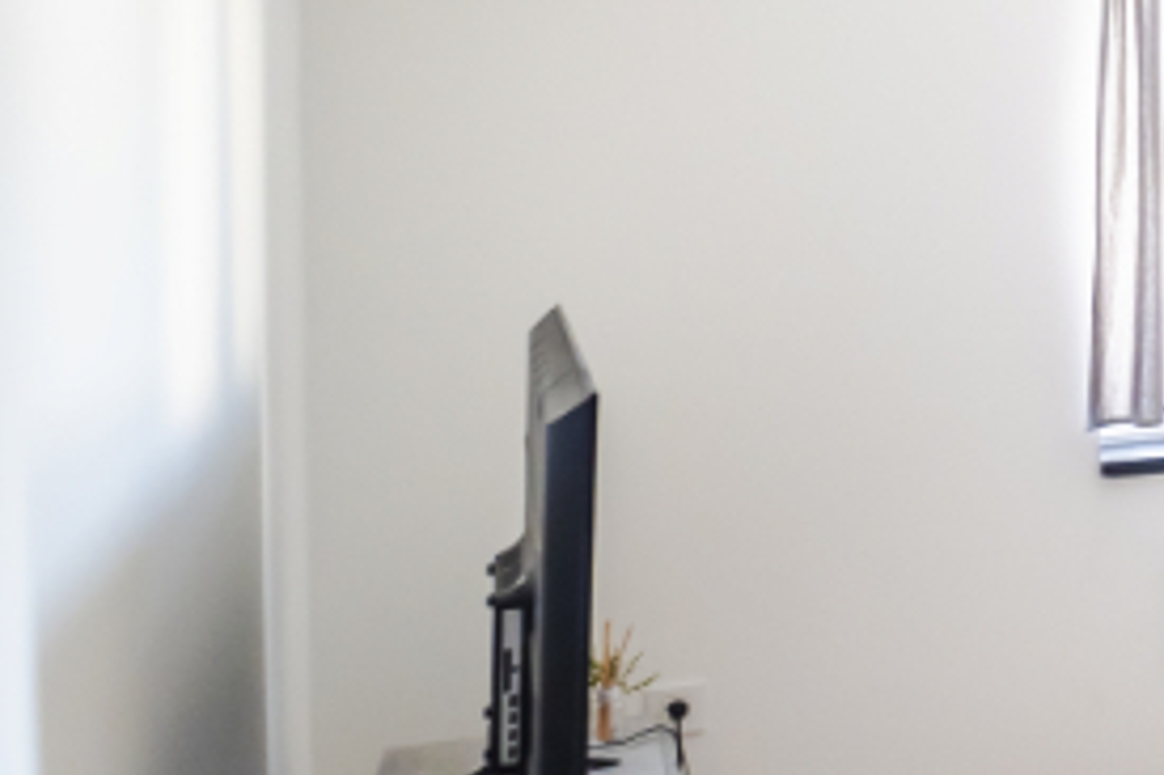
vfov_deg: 25.2
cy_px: 212
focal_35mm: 53
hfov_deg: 27.3
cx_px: 1710
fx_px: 1713
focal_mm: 7
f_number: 4
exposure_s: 1/20
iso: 400
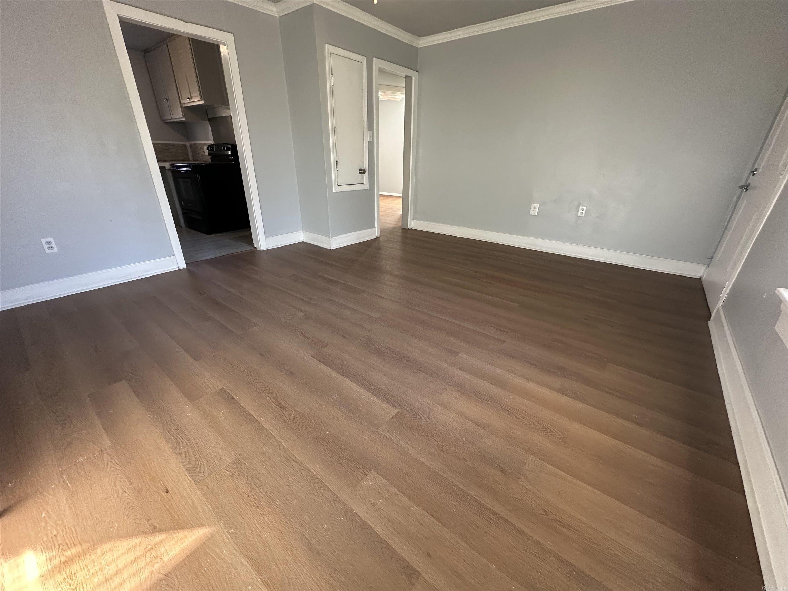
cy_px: 296
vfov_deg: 85.7
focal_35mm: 14
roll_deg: -1.1
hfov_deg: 102.1
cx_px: 394
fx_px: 319
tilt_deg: -23.6
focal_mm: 2.22
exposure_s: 1/120
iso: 250
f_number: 2.2
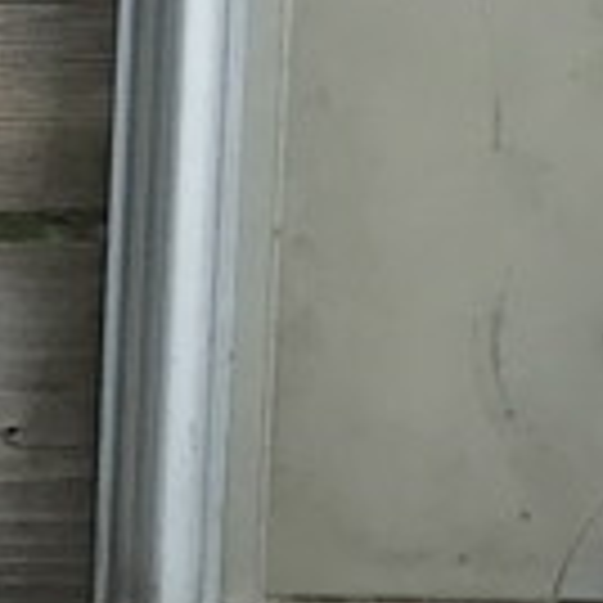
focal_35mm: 236
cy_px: 626
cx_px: -729
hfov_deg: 7.1
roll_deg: +1.4
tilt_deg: -7.9
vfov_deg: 7.4
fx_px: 4651
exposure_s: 1/1008
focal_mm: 3.99
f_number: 1.8
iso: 20
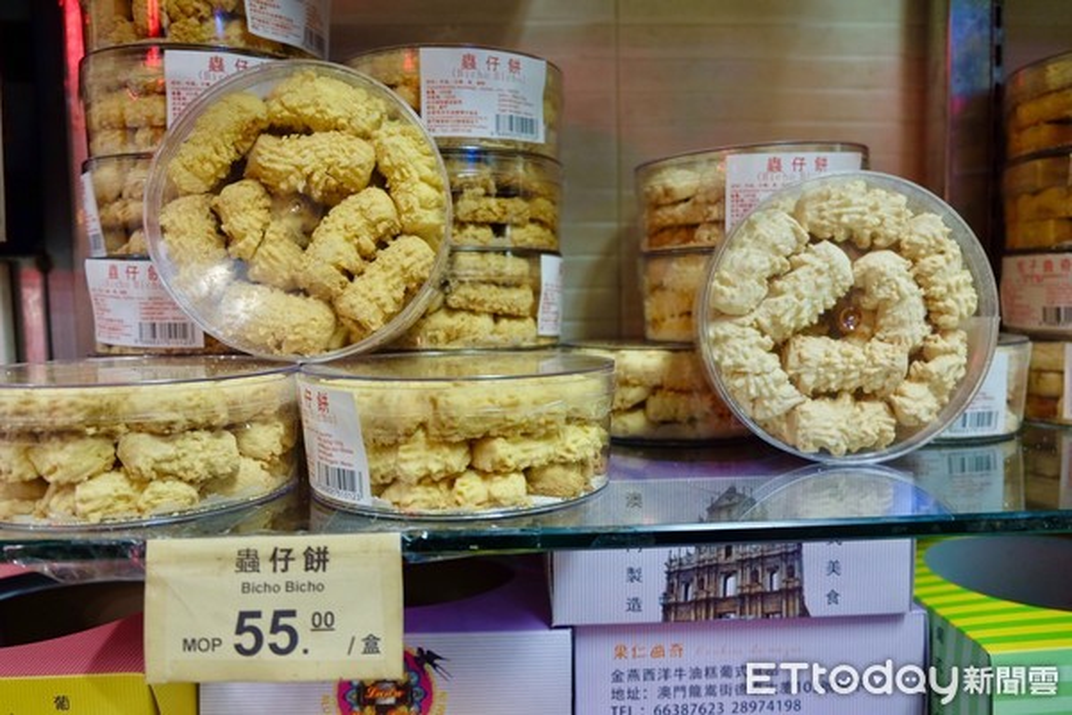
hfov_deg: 67.4
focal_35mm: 27
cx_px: 536
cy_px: 358
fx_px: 804
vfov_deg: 47.9
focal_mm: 18
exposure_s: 1/15
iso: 400
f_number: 2.8
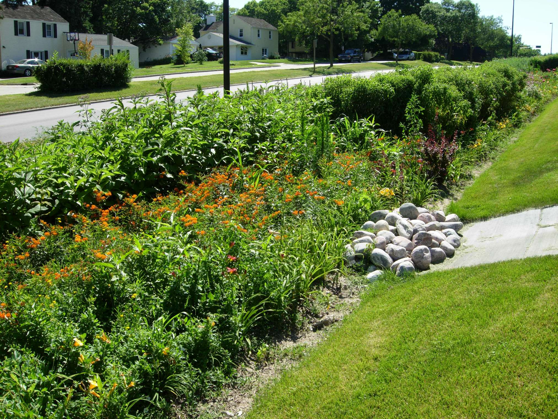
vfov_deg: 39.7
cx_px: 279
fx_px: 580
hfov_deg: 51.4
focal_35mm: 36
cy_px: 210
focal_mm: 7.5
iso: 50
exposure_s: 1/222
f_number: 4.8
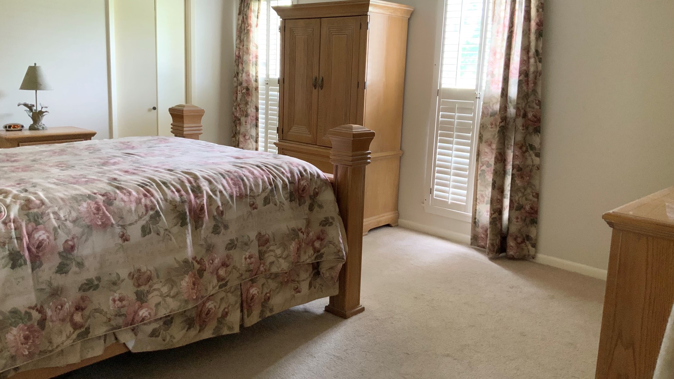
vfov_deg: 36.6
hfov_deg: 61.0
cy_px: 166
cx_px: 334
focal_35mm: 32
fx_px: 572
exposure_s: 1/60
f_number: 1.8
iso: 200
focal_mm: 3
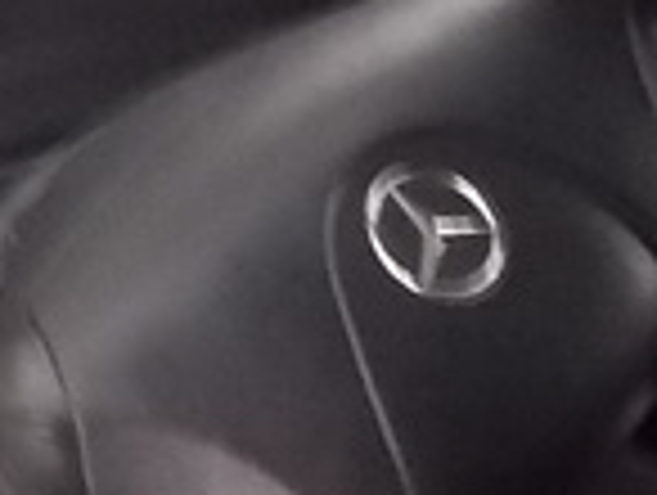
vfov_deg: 11.7
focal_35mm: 127
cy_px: 270
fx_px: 2414
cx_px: 423
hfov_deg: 15.5
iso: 400
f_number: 3.3
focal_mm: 4.1
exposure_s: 1/10
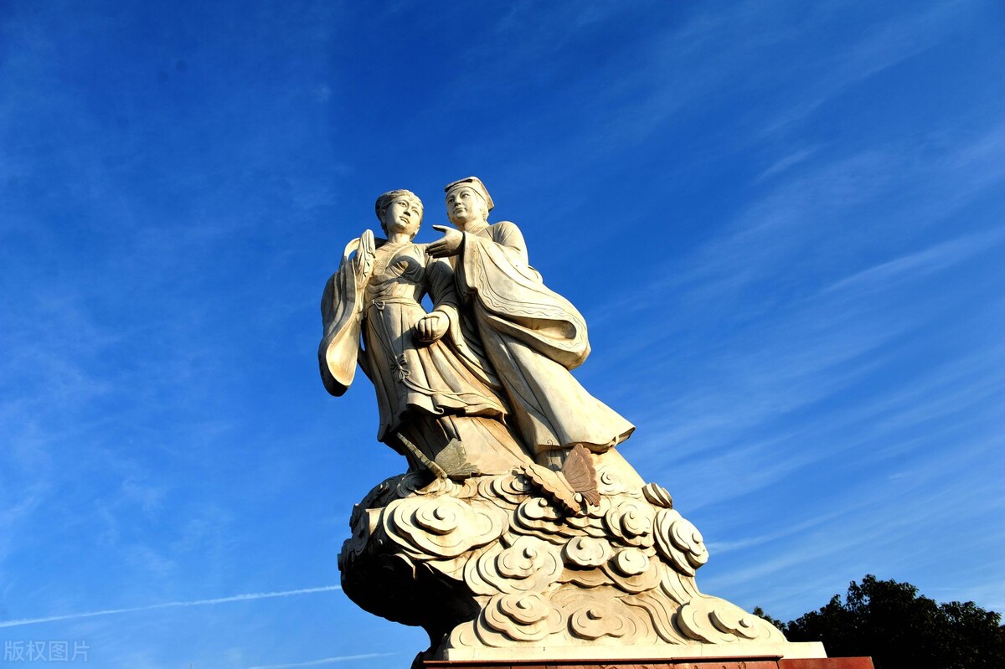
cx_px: 502
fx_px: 809
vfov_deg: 44.9
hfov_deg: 63.7
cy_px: 334
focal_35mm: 29
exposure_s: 1/800
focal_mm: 29
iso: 200
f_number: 6.3
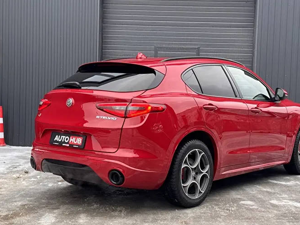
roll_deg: -1.3
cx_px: 169
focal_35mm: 58
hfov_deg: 33.2
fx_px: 503
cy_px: 113
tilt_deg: -2.1
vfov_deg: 25.2
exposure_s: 1/104
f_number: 1.78
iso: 100
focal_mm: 6.76
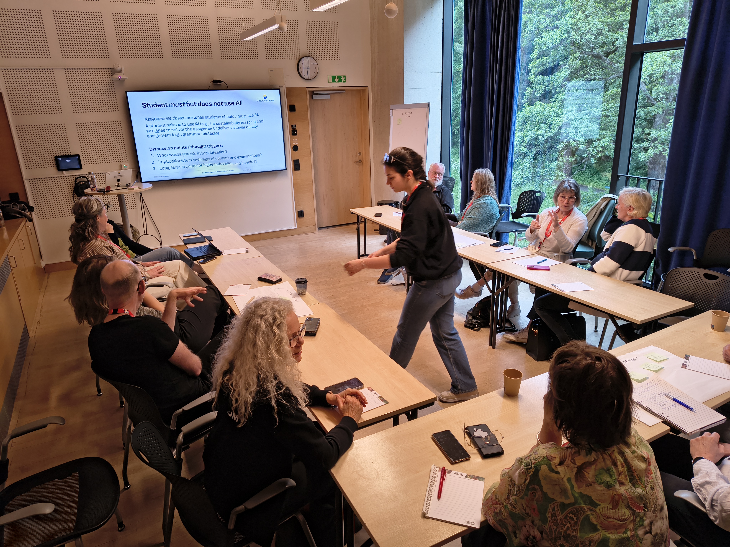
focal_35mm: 24
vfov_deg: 56.8
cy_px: 274
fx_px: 506
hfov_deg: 71.6
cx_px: 365
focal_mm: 5.56
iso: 294
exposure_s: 1/100
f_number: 1.8
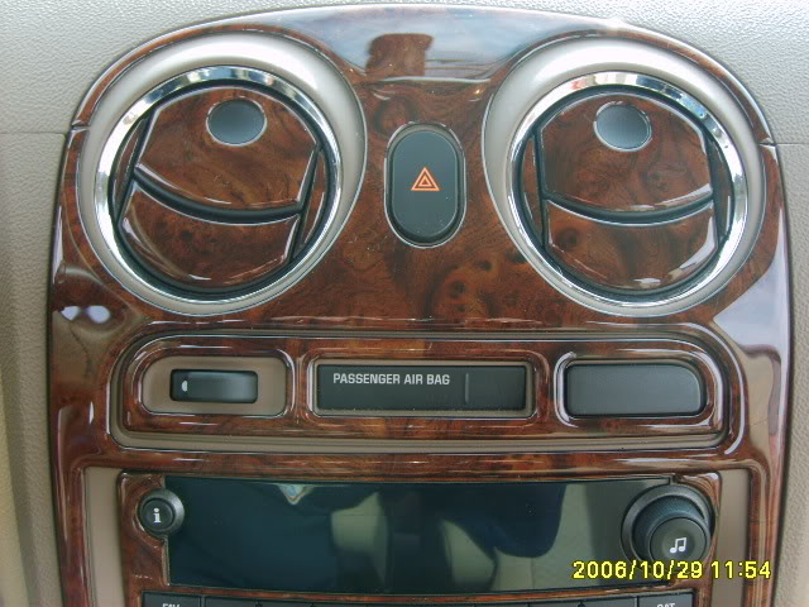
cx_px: 404
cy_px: 304
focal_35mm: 35
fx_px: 818
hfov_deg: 52.6
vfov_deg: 40.7
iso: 50
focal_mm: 5.8
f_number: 2.8
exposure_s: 1/60
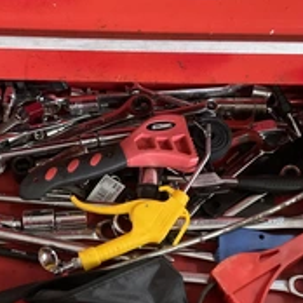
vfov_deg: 28.9
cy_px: 204
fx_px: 584
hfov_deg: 29.0
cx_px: 131
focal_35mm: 59
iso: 320
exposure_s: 1/30
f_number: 1.8
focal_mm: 3
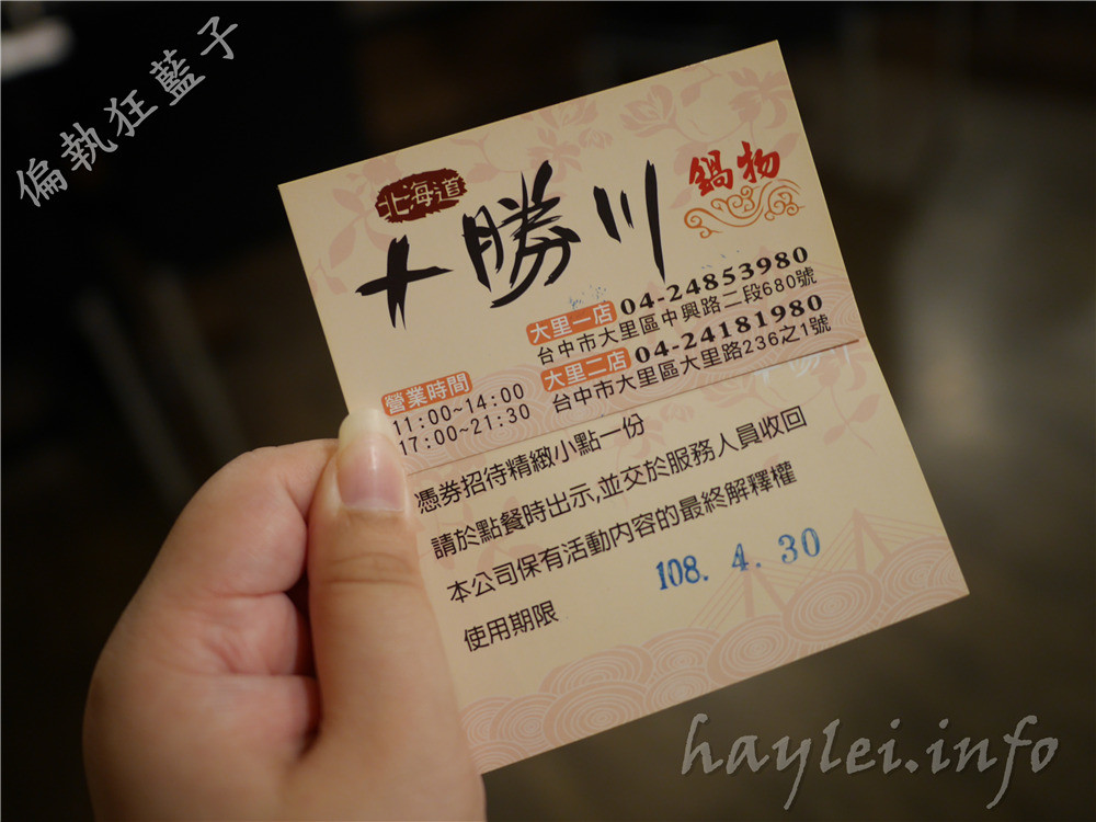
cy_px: 411
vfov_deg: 46.8
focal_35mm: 30
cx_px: 548
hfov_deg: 60.0
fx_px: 950
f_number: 1.7
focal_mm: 15
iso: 400
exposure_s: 1/60
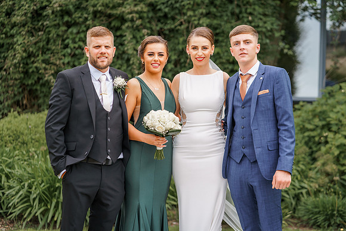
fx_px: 817
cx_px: 173
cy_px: 116
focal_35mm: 85
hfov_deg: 23.9
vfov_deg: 16.1
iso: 100
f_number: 2.8
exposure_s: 1/640
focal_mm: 85
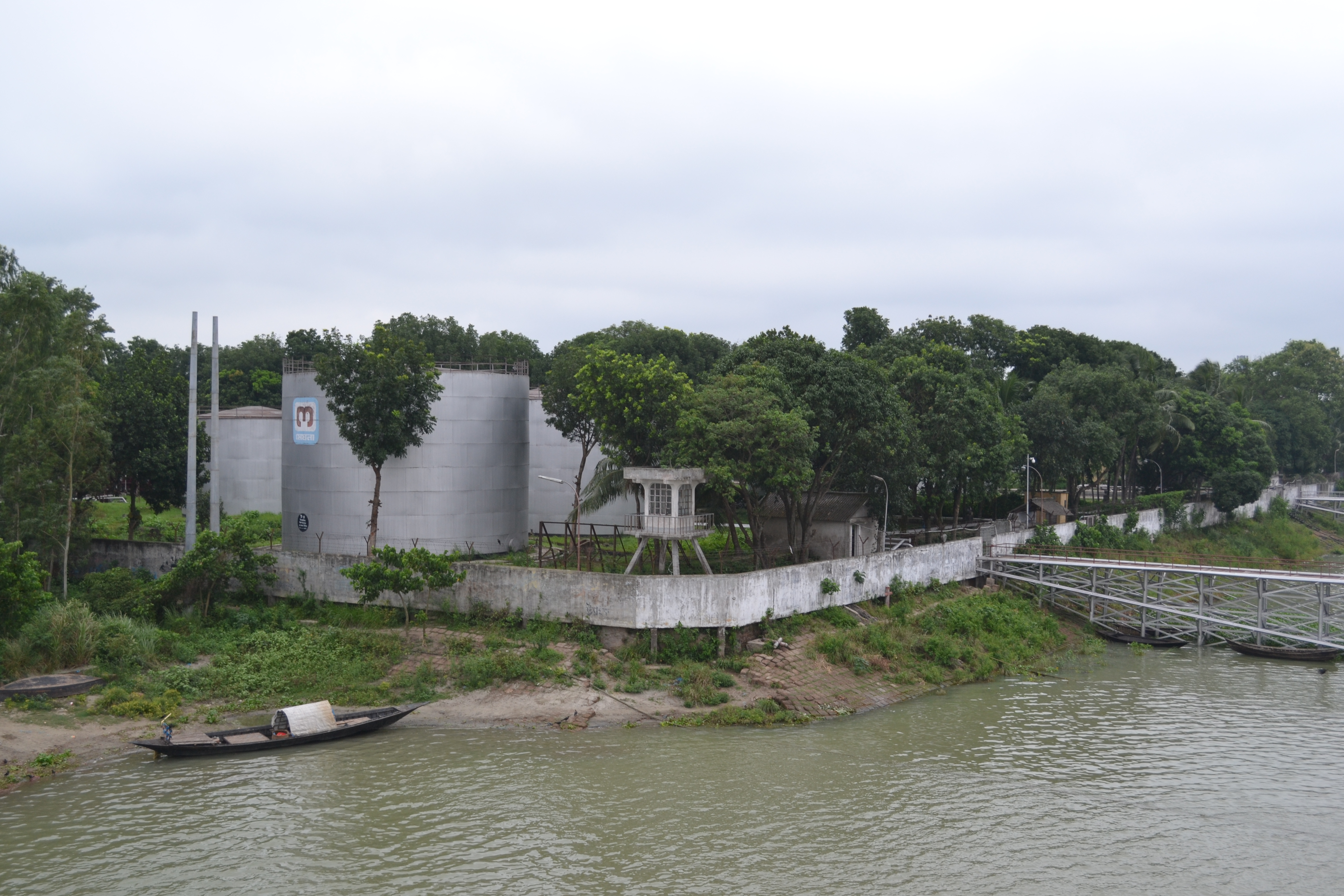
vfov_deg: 34.2
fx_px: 1456
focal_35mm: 39
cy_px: 448
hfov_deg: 49.6
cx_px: 672
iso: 220
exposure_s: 1/125
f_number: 5.6
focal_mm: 26
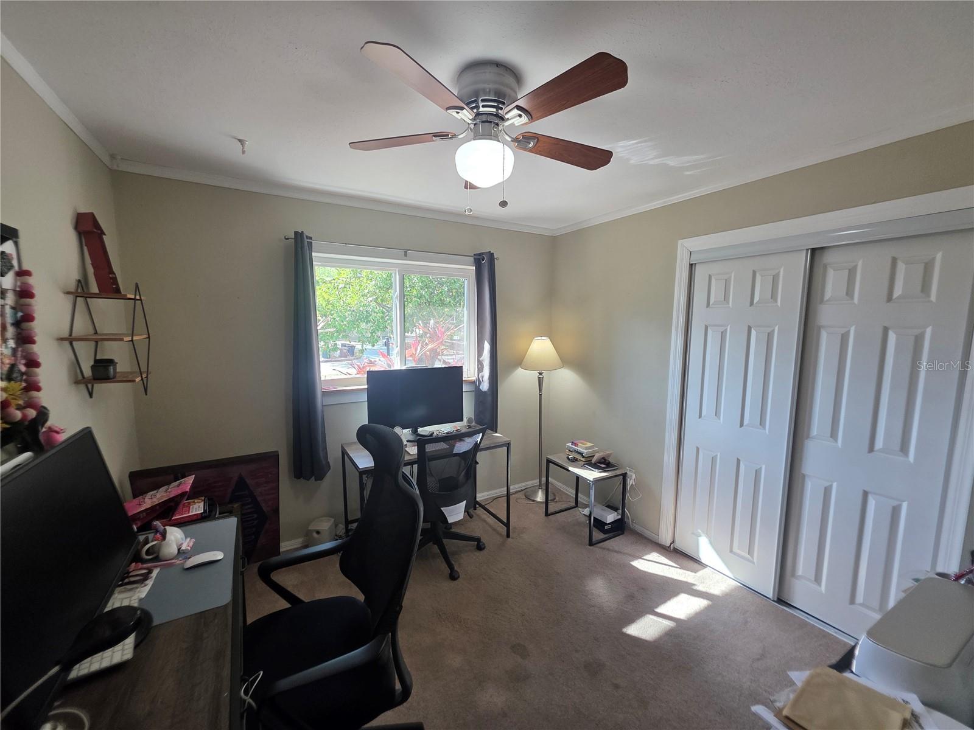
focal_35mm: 13
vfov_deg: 89.9
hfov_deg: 106.2
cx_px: 487
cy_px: 365
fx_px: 366
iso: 100
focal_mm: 2.2
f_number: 1.9
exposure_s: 1/120
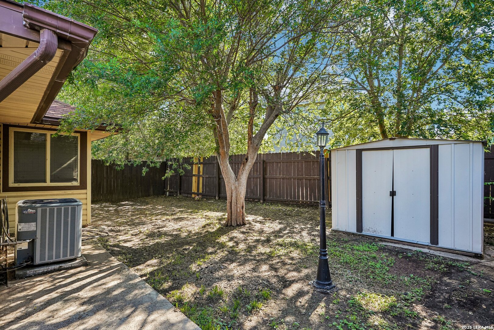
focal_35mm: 18
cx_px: 247
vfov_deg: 65.9
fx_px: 254
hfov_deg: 88.4
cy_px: 165
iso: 125
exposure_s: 1/30
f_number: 8
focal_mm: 18.5
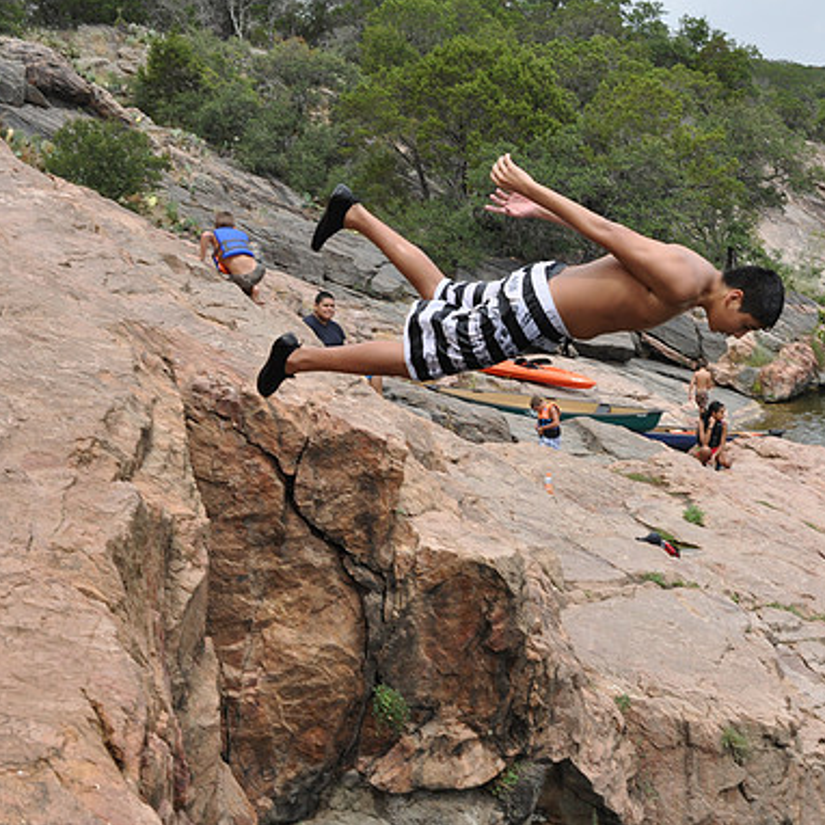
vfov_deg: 25.5
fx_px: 1824
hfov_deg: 25.2
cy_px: 414
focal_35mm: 68
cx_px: 618
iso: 200
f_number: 8
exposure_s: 1/400
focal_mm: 35
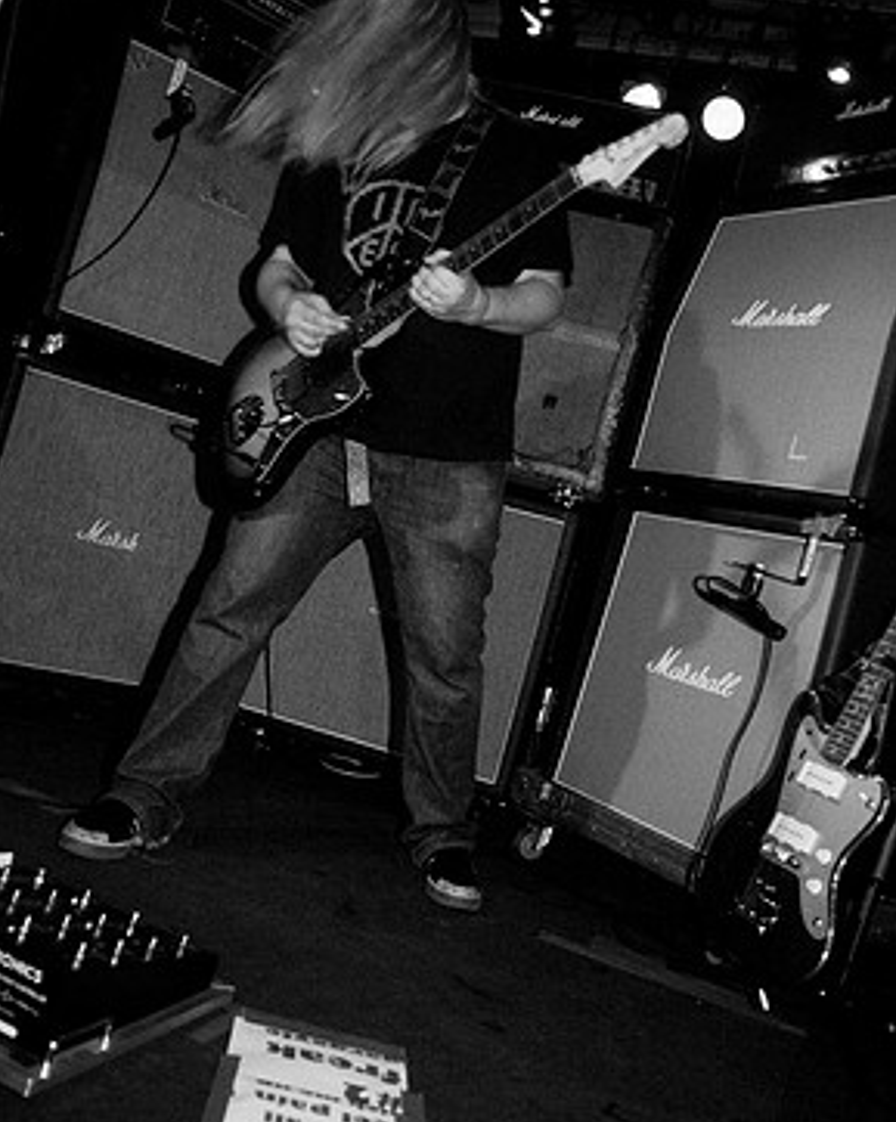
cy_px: 505
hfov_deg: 42.2
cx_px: 436
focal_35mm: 35
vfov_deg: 51.5
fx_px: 1162
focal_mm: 20
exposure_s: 1/40
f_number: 2.8
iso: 800
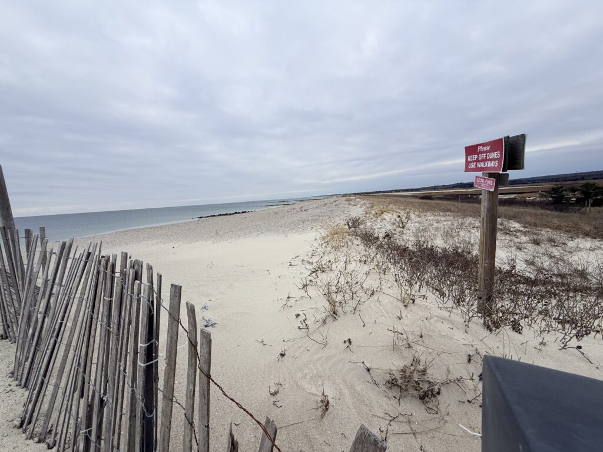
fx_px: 244
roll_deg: +3.6
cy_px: 226
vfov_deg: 85.7
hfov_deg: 102.1
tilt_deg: -6.8
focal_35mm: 14
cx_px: 302
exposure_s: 1/585
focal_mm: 2.22
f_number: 2.2
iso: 50
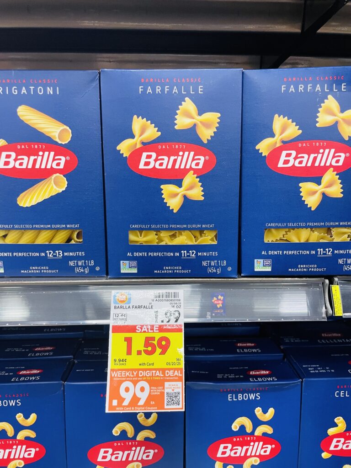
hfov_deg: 53.1
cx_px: 176
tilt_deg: -10.0
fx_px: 352
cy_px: 234
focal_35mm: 26
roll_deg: +0.5
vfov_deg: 67.3
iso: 160
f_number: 1.6
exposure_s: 1/60
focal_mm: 4.2
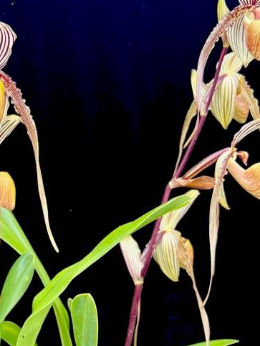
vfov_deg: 34.3
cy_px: 251
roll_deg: +3.8
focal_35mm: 55
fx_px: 551
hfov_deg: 26.1
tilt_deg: -6.2
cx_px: 50
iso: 100
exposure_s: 1/121
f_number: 1.5
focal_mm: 5.7
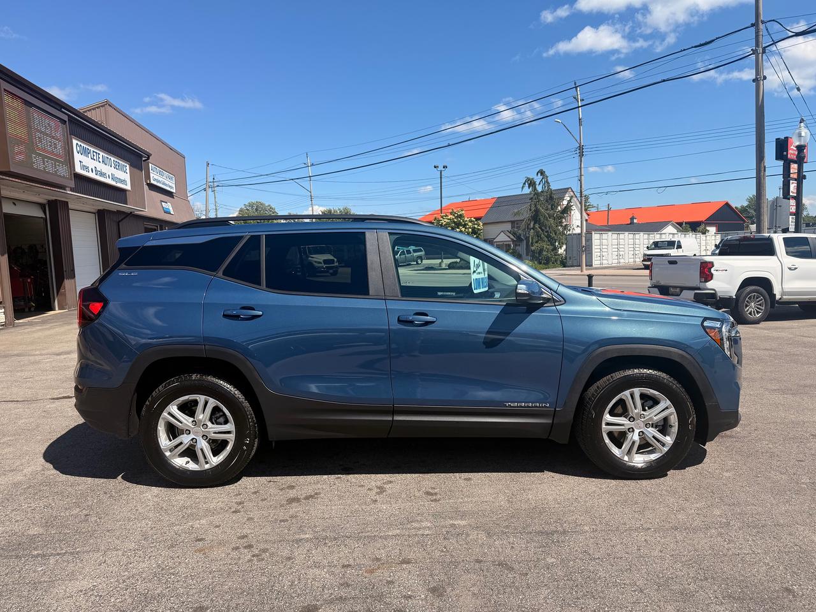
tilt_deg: -4.9
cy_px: 306
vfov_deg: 56.8
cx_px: 408
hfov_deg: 71.6
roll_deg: +1.7
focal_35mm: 24
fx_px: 566
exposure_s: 1/4405
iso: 80
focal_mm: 6.76
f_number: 1.78
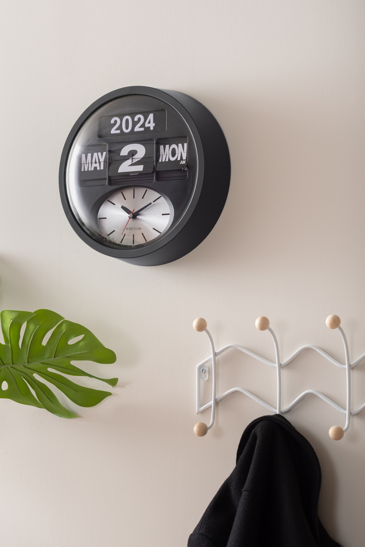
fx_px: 1292
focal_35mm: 85
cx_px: 182
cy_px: 274
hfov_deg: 16.1
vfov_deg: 23.9
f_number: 13
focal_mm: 85
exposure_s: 1/125
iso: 125
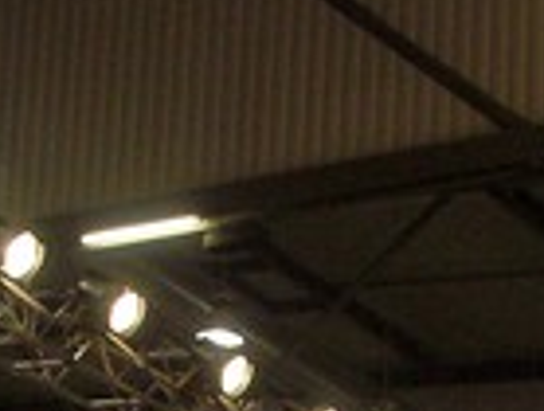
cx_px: 294
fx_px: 1591
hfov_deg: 19.4
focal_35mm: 101
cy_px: 720
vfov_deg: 13.4
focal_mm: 6.7
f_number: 2.8
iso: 200
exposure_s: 1/60
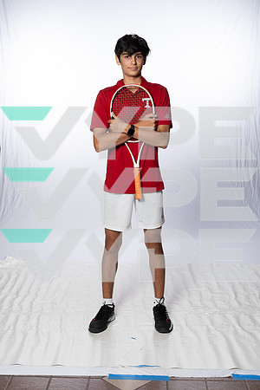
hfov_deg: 28.6
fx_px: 509
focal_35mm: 47
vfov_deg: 41.9
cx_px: 130
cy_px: 195
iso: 640
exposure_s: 1/250
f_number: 8
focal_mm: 47
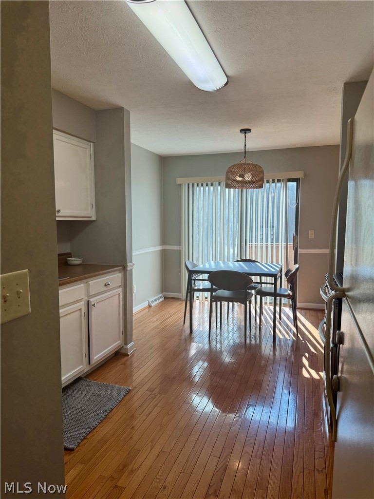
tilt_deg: -4.6
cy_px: 250
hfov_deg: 56.8
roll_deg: -0.4
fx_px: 346
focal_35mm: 24
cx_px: 187
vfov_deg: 71.6
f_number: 1.78
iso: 80
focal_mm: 6.76
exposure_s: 1/510
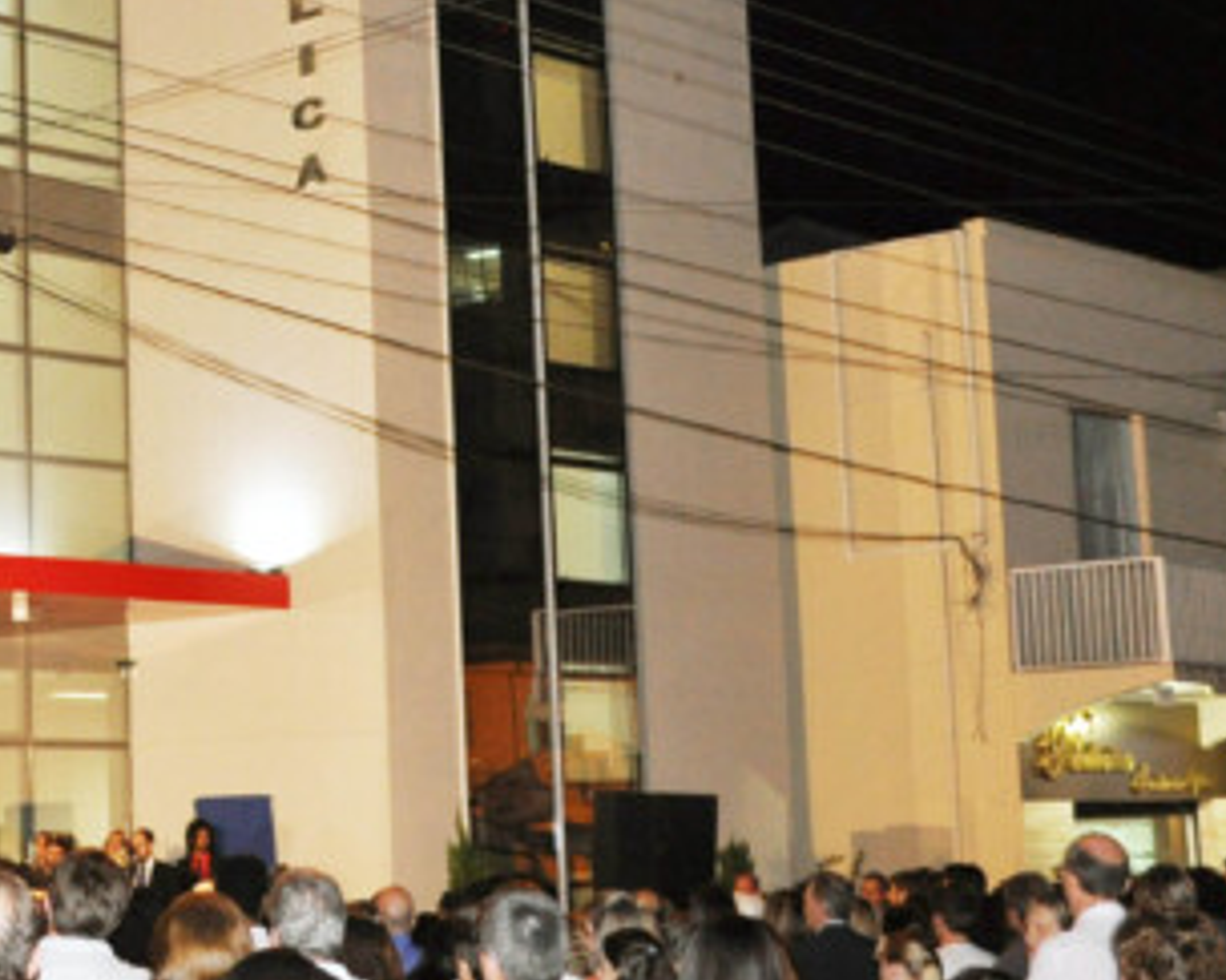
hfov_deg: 24.4
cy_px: 319
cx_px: 32
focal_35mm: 75
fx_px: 2720
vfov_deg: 20.3
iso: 800
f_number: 3.5
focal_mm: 18
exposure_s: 1/60
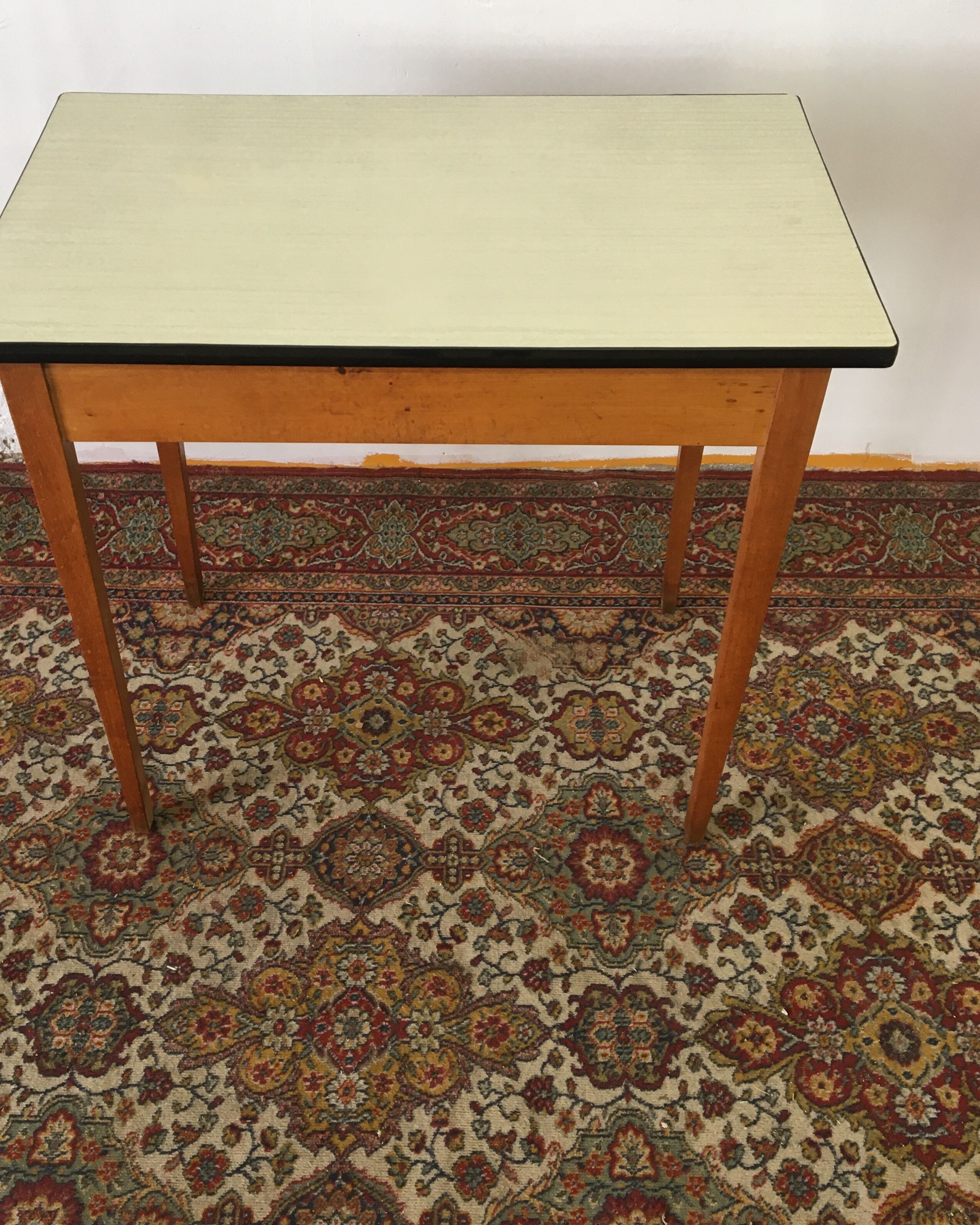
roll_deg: +1.3
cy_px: 636
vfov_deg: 50.3
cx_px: 420
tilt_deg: -44.8
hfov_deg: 41.1
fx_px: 1305
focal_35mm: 36
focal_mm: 4.15
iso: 100
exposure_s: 1/33
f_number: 2.2
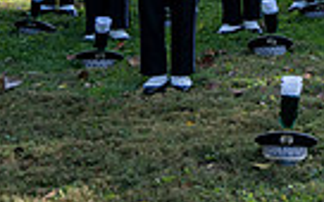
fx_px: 1307
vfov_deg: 8.6
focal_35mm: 148
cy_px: -134
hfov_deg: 12.9
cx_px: 567
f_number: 4
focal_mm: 34
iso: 320
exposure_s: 1/500
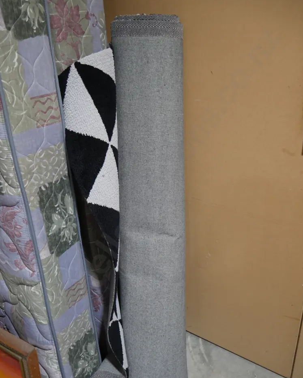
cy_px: 199
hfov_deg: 48.5
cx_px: 149
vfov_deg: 58.7
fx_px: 336
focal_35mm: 30
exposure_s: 1/60
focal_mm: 14
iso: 320
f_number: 3.5
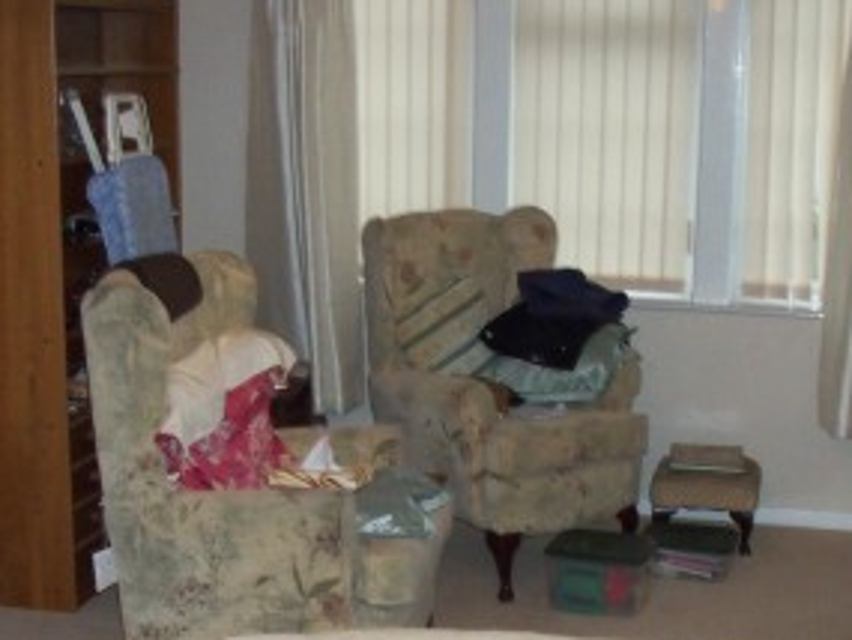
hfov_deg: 31.7
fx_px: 1502
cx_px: 425
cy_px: 443
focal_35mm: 61
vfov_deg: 23.9
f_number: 2.9
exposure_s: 1/30
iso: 250
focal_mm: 5.7
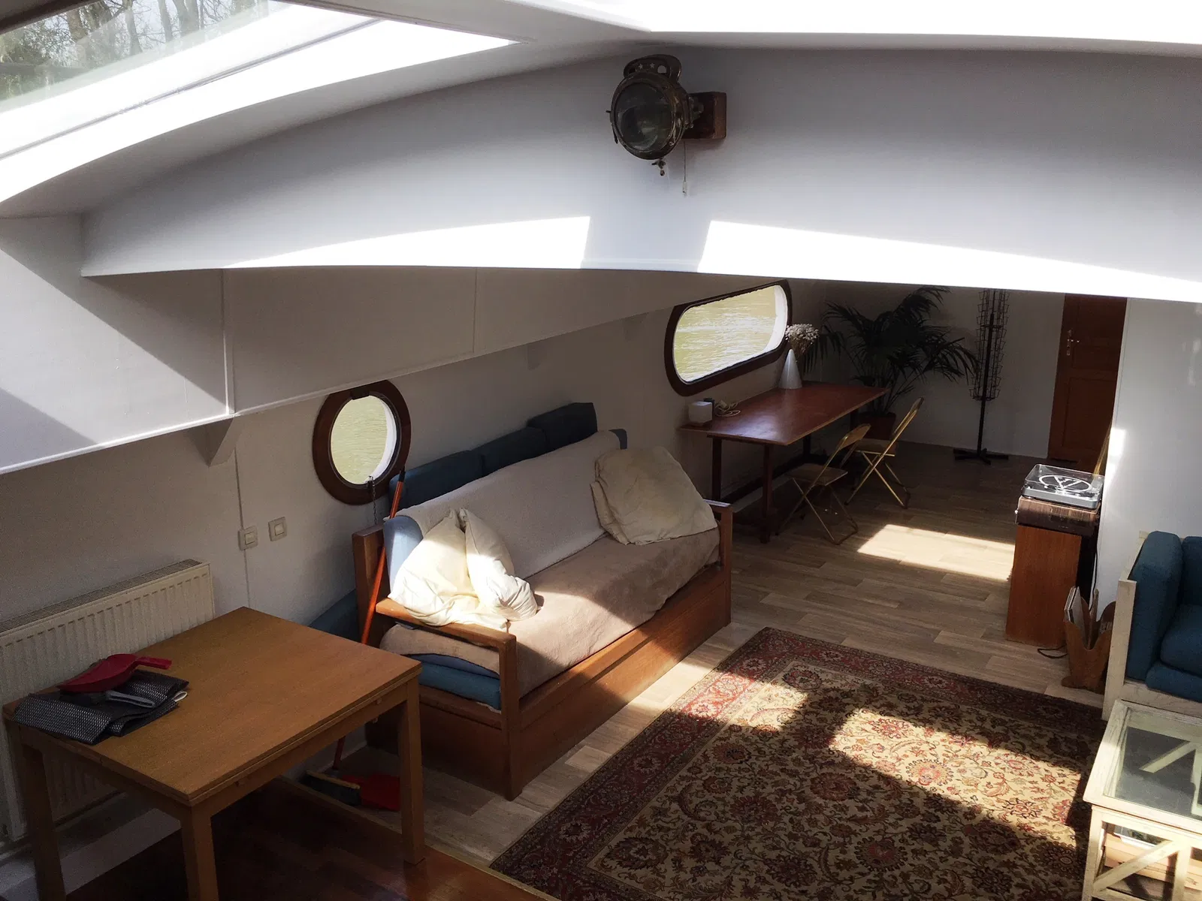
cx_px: 601
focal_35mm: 29
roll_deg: +0.7
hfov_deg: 61.7
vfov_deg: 48.2
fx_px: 1007
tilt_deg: -12.5
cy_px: 450
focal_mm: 4.15
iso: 25
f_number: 2.2
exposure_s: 1/475
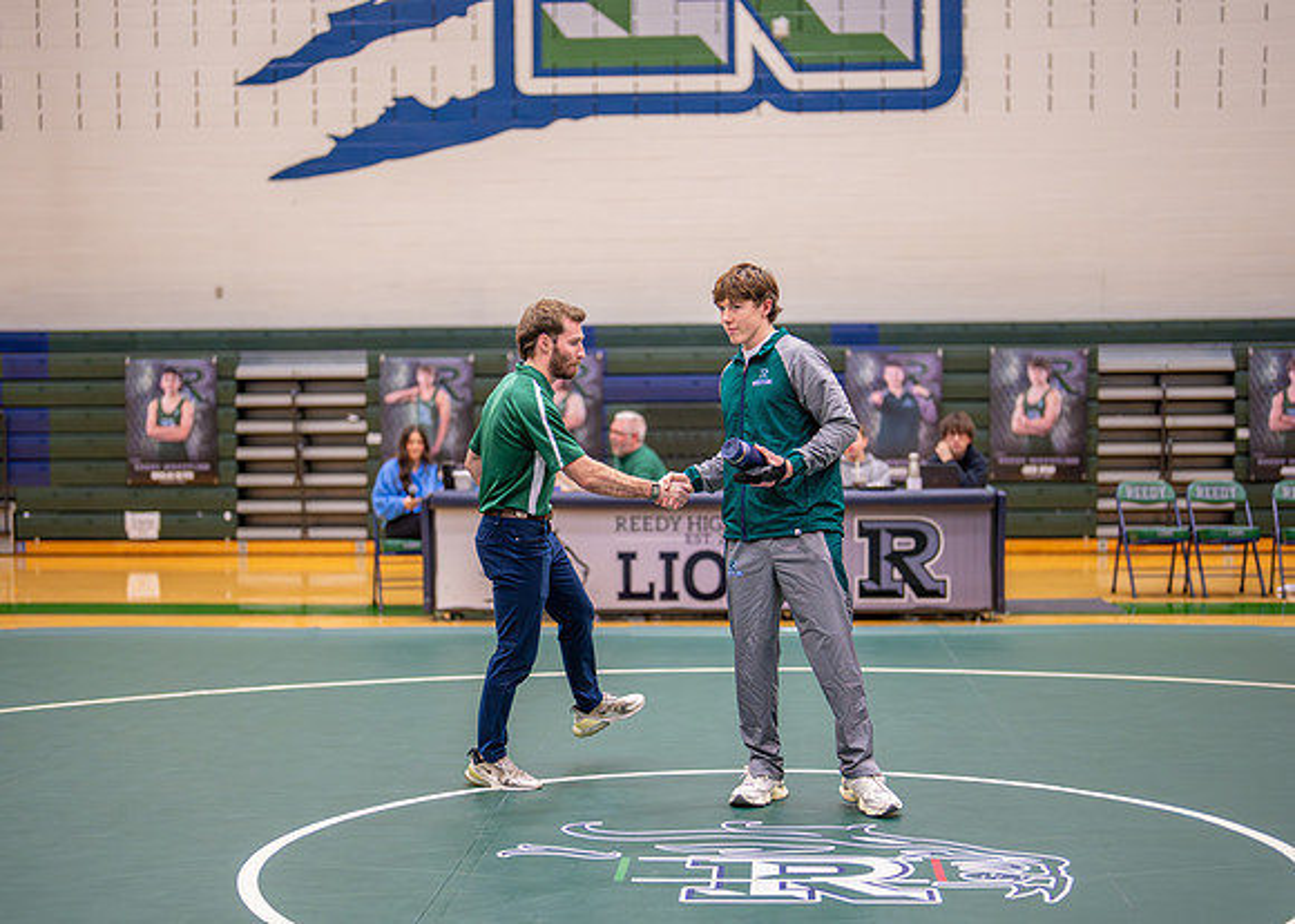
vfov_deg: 24.2
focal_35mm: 59
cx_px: 614
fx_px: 2156
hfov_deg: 33.4
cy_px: 496
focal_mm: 50
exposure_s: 1/800
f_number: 1.2
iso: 1000
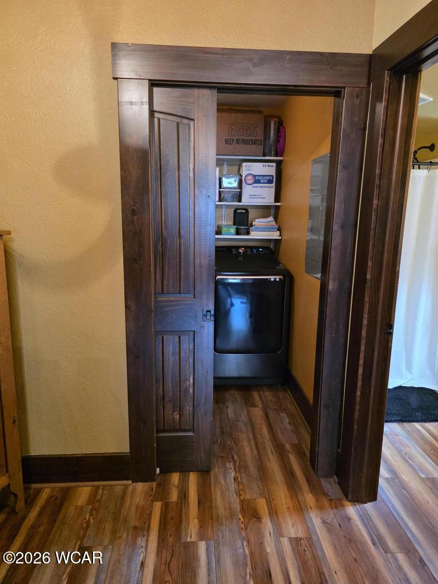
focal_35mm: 23
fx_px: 388
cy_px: 292
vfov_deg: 73.9
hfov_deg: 58.9
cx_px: 219
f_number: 1.7
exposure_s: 1/120
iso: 2000
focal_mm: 6.3
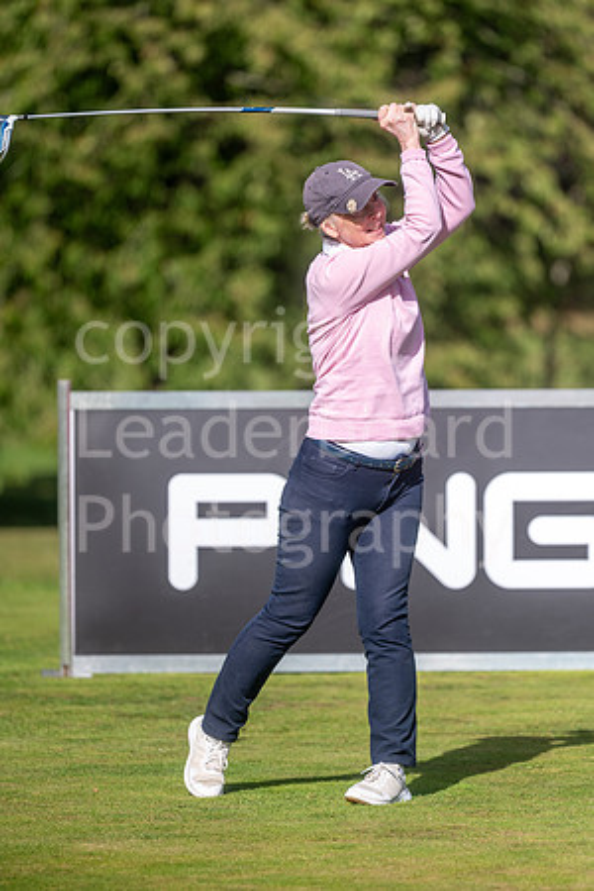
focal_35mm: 300
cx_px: 297
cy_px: 446
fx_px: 7424
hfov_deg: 4.6
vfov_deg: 6.9
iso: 500
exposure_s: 1/4000
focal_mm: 300
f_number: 5
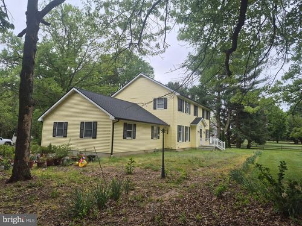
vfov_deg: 58.9
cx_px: 151
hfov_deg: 73.9
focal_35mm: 23
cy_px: 113
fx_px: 201
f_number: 1.8
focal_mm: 5.4
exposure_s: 1/758
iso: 25
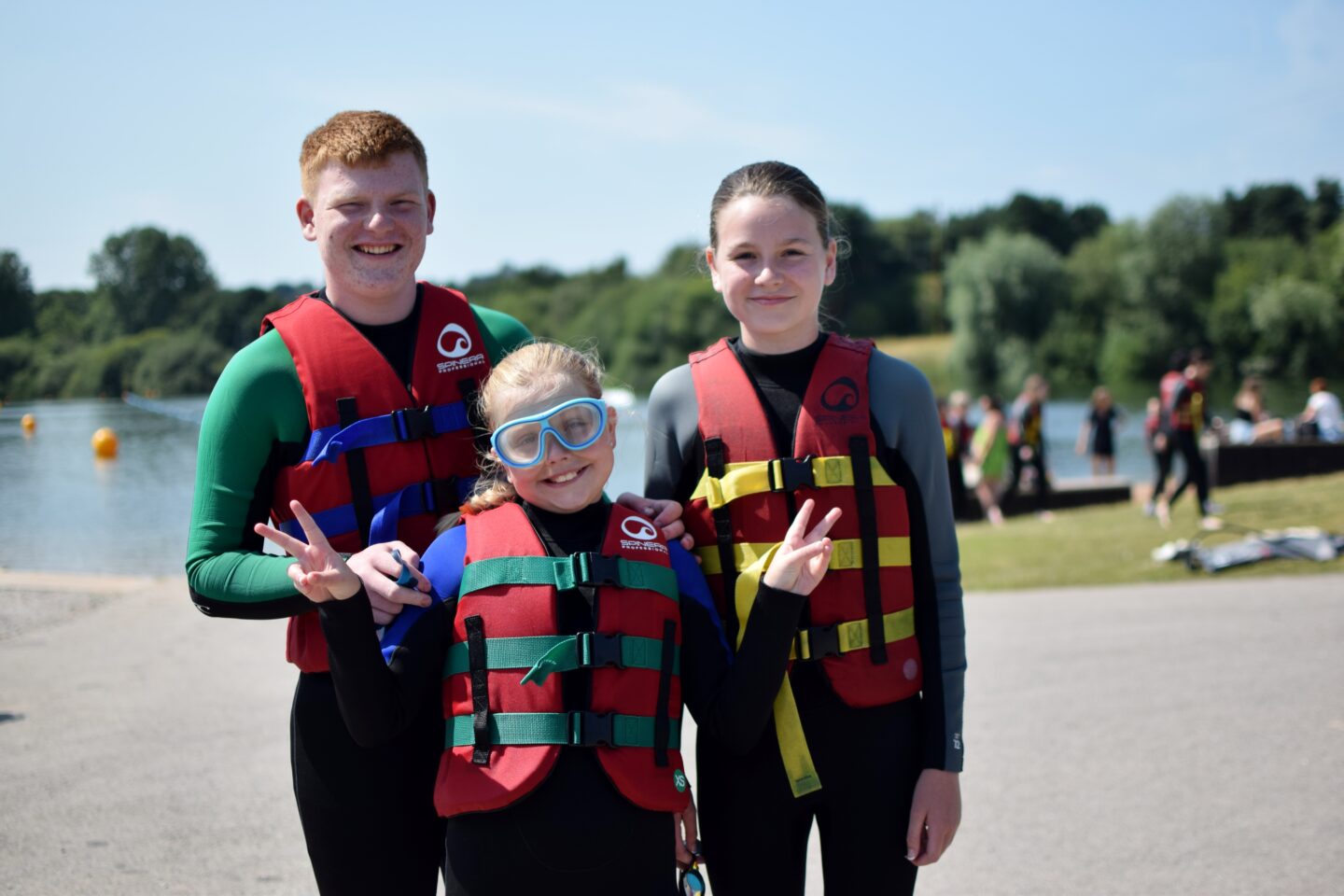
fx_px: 1960
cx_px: 672
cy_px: 448
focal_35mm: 52
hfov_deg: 37.9
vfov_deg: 25.8
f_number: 1.8
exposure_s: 1/4000
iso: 100
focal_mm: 35
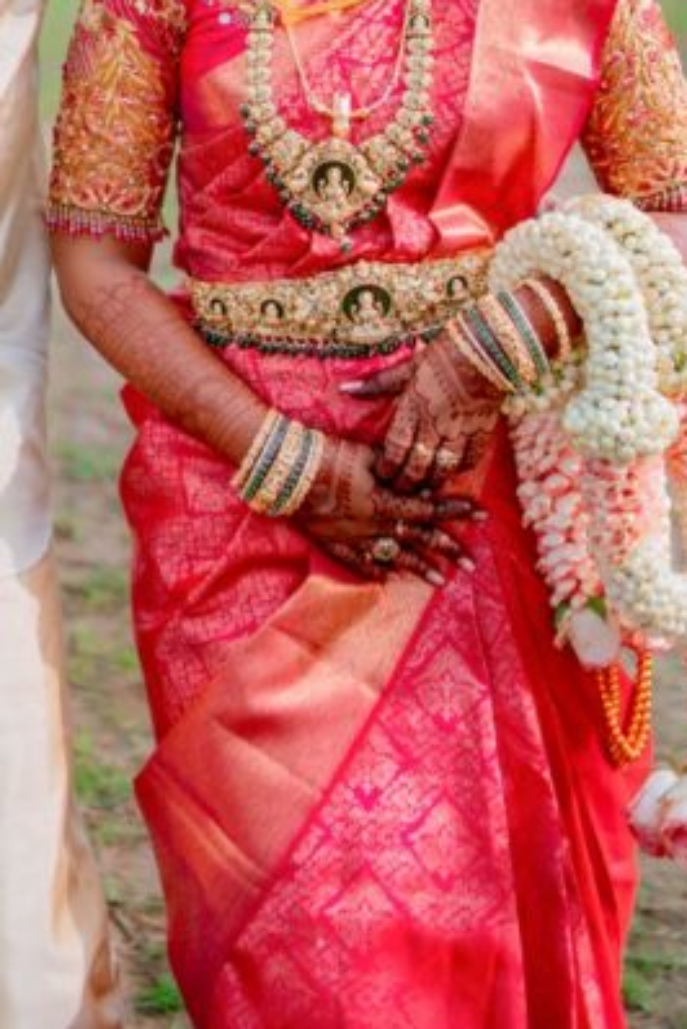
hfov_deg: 15.0
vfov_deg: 21.8
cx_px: 56
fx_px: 2572
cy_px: 21
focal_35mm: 90
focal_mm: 35
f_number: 1.4
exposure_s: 1/4000
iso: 100
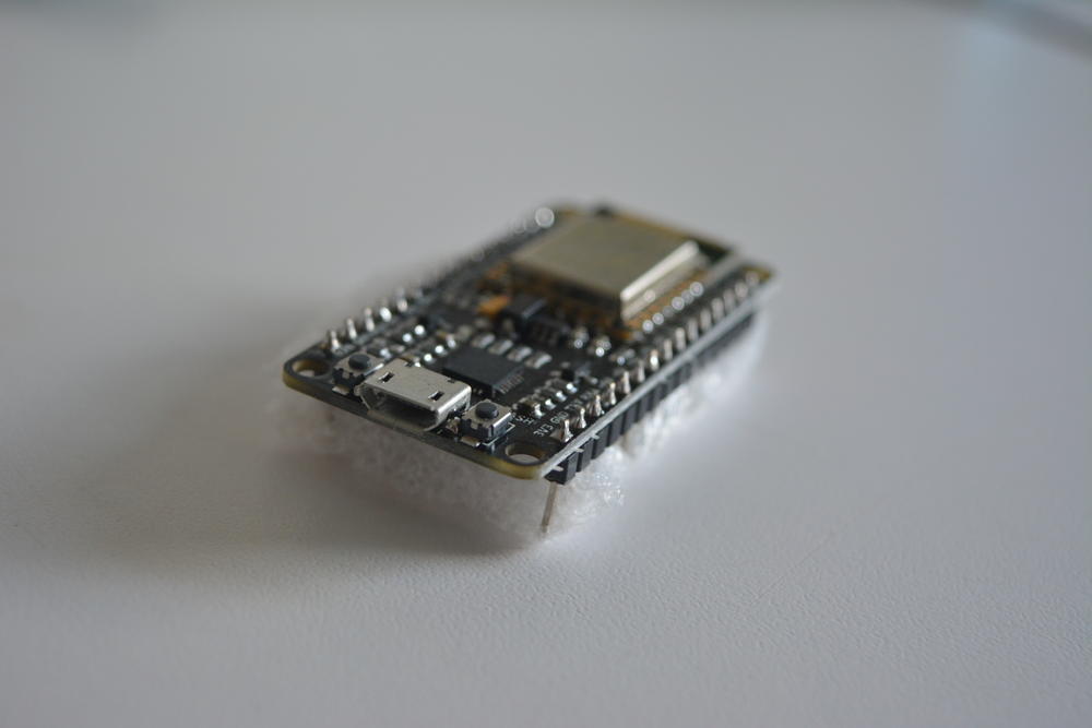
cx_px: 546
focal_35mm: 68
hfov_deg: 29.9
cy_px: 364
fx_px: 2048
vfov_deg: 20.2
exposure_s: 1/60
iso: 720
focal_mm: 45
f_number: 5
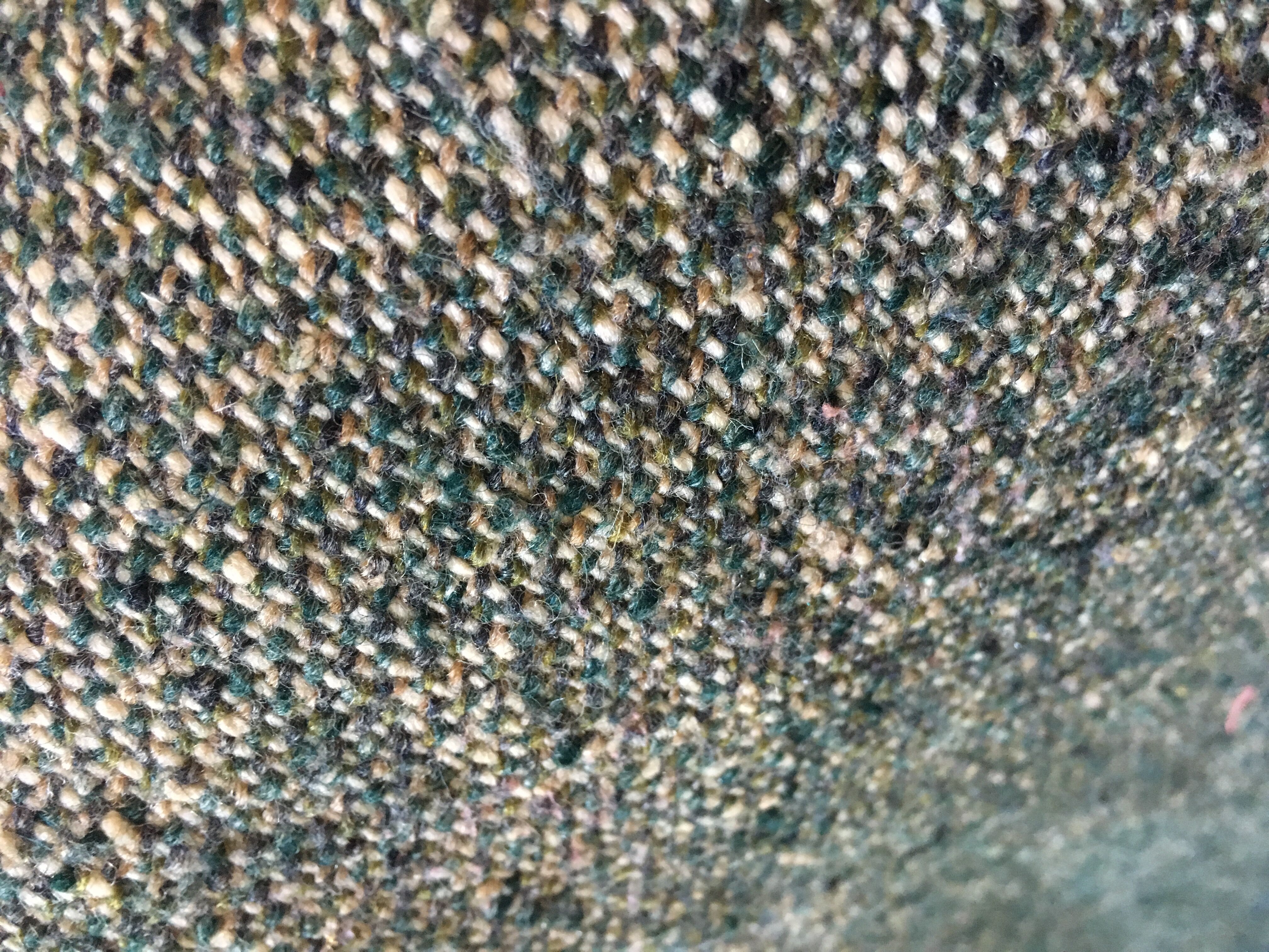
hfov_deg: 61.7
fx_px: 1063
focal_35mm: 29
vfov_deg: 48.2
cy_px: 476
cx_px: 634
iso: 200
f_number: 2.2
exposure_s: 1/25
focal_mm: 4.15
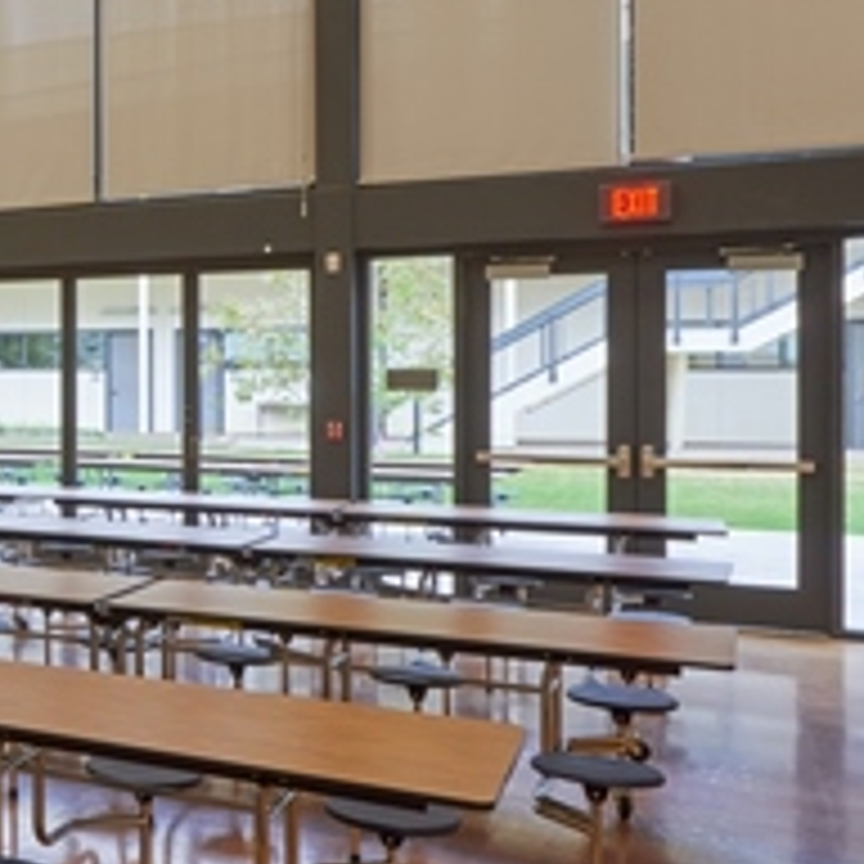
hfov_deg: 24.5
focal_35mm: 51
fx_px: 1440
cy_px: 394
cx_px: -486
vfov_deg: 33.4
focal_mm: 18
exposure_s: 1
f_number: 14
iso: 100
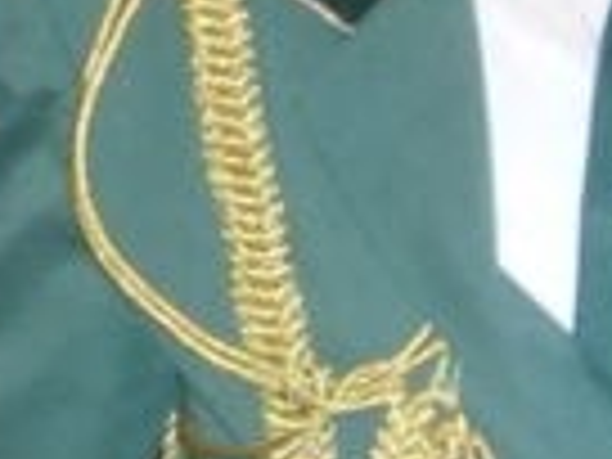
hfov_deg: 8.2
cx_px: 1760
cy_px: 374
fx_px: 3730
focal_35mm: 211
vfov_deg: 7.0
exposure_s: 1/60
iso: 800
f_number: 3.4
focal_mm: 4.8
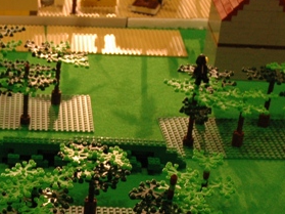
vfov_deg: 14.0
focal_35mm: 103
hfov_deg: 18.4
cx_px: -13
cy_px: 234
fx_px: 851
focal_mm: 25
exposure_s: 1/40
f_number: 5.6
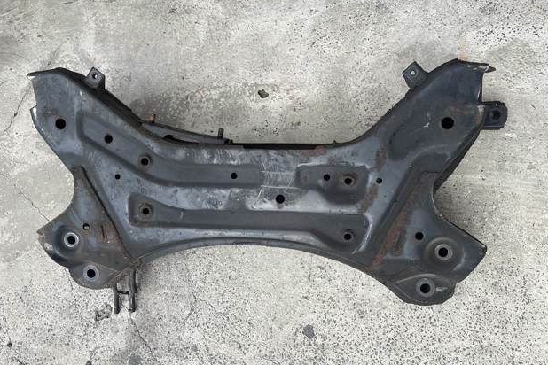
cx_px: 272
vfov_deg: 46.4
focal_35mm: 28
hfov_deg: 65.5
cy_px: 172
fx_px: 426
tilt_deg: -70.8
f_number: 1.6
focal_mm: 5.1
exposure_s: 1/1175
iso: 50
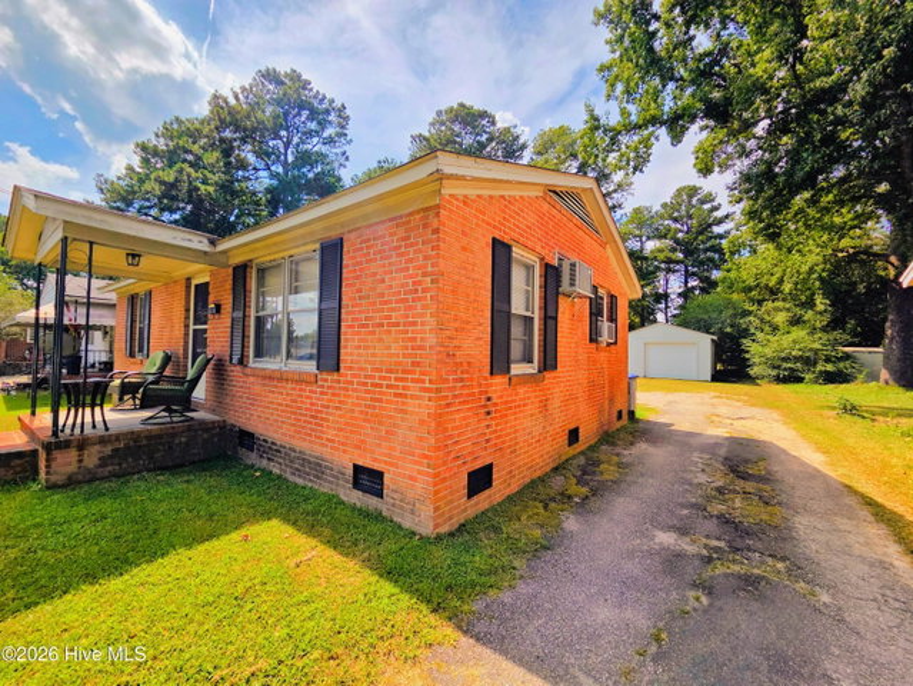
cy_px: 343
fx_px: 343
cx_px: 456
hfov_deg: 106.1
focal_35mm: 13
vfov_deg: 90.0
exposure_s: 1/2204
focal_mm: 2.2
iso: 50
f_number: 2.2
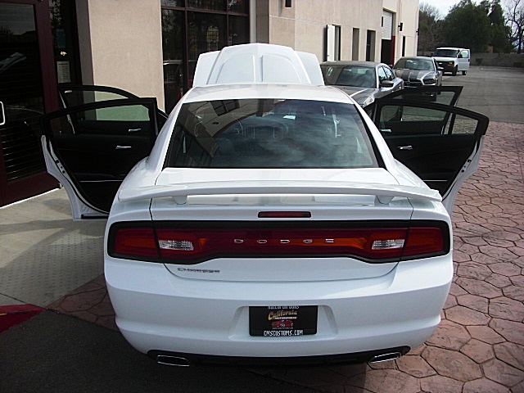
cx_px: 262
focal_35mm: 36
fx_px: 545
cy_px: 196
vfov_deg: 39.7
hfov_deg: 51.4
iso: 50
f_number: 2.8
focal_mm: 6.3
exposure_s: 1/800
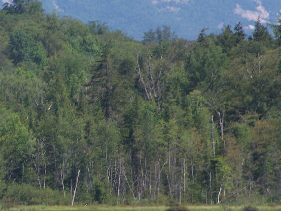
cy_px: 84
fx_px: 4646
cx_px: 120
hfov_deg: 3.5
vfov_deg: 2.6
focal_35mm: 572
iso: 100
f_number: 5
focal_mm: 52.6
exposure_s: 1/640
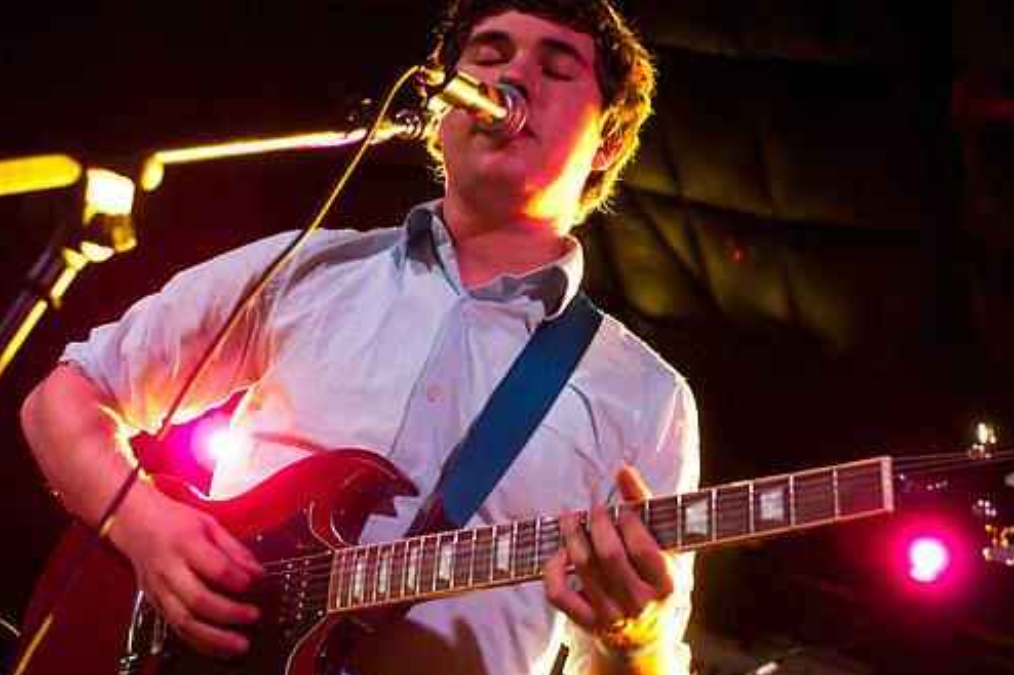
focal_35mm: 62
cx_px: 497
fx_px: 1734
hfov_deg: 32.6
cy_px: 329
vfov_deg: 22.0
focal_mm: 35
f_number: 2.8
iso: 1000
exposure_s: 1/50
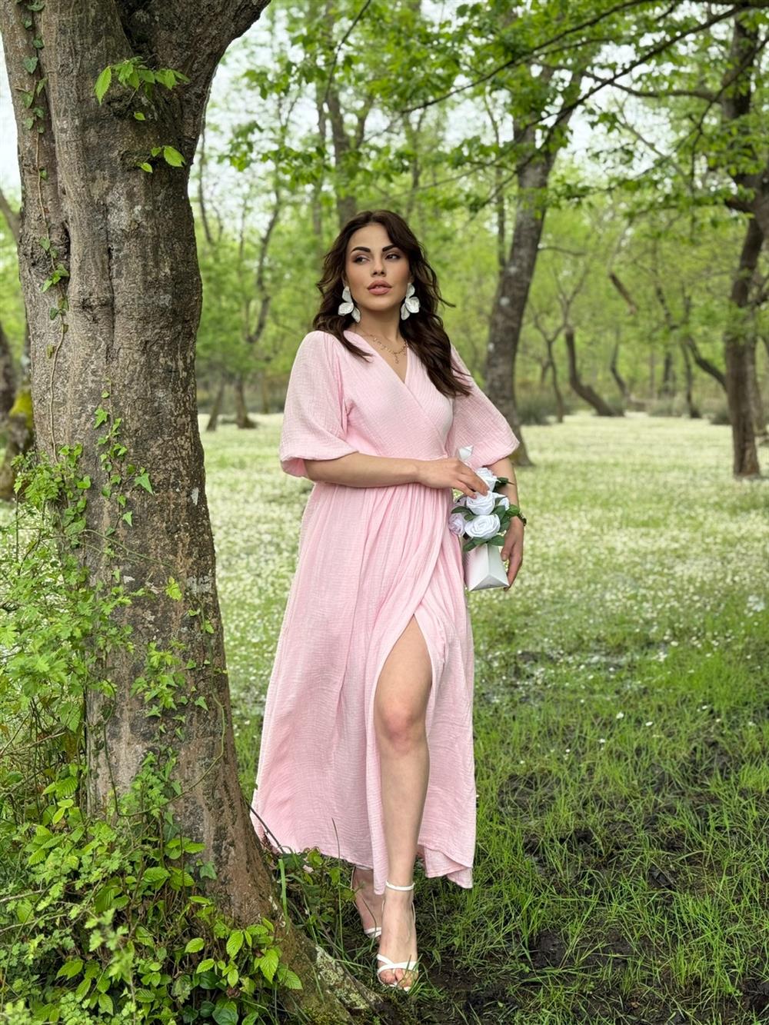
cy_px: 512
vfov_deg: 39.7
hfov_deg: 30.3
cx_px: 384
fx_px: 1422
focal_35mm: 48
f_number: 1.78
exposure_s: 1/149
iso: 64
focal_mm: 6.76
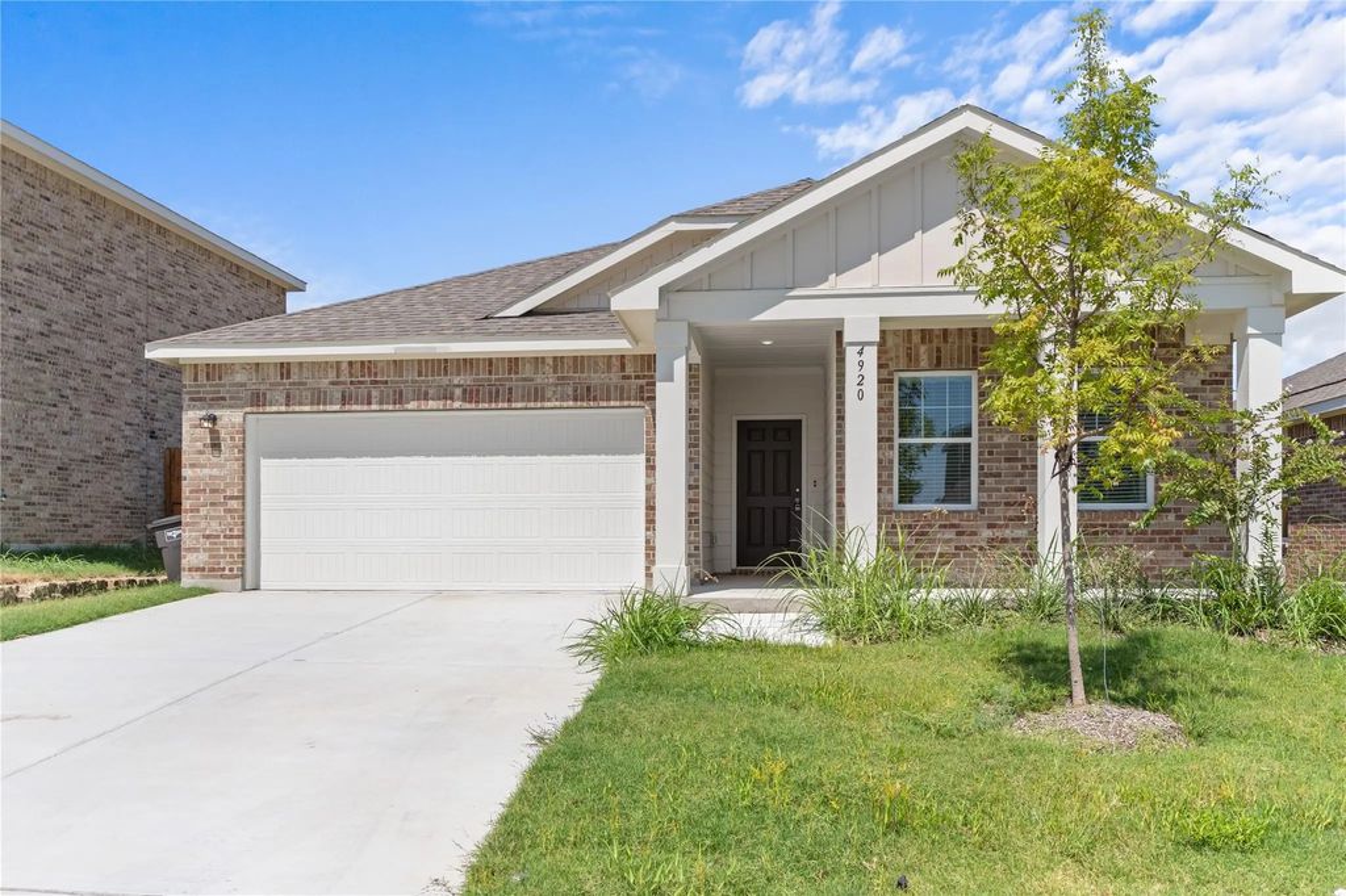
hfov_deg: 67.4
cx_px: 673
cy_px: 448
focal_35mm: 27
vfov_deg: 47.9
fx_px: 1009
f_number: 2.8
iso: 100
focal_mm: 18
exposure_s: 1/500
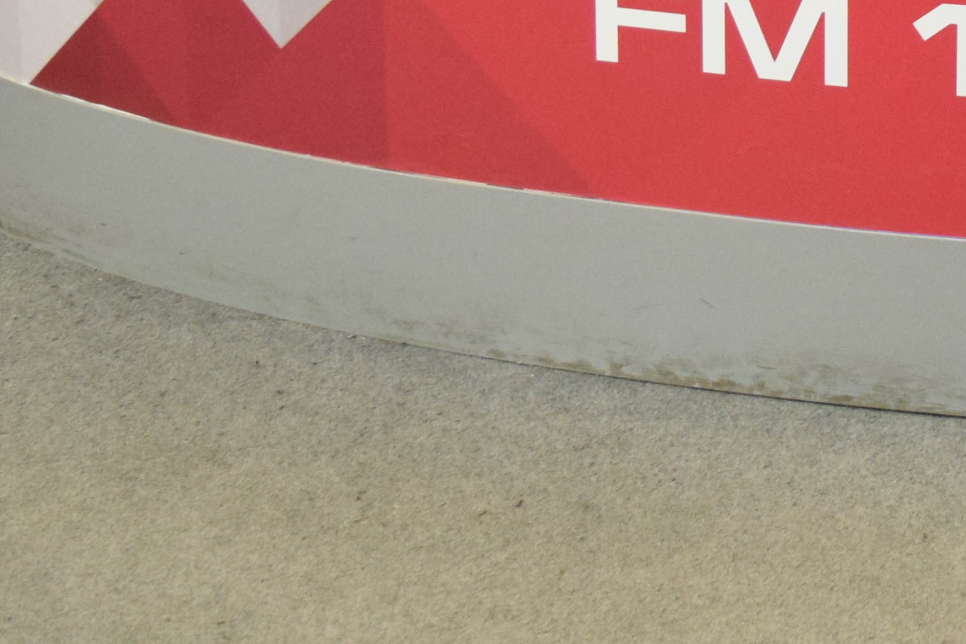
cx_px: 1318
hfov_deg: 16.3
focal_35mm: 118
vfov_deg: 10.9
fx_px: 3166
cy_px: -481
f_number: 4
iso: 1600
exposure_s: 1/30
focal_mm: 20
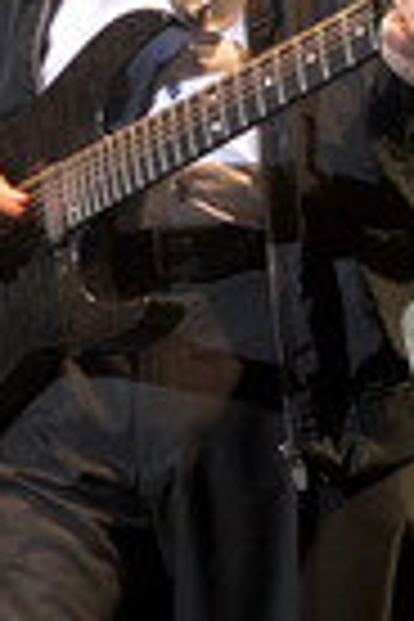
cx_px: 227
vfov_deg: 5.4
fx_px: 6520
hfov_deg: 3.6
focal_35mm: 378
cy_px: 117
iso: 1600
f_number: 3.2
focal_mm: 130
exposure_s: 1/400
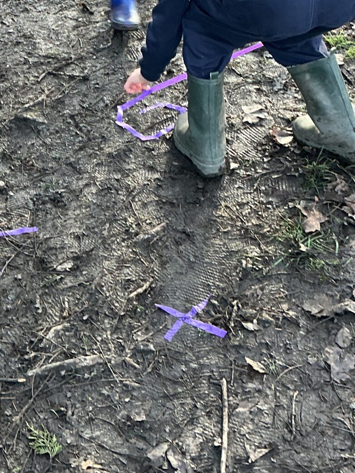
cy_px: 62
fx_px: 971
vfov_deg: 26.6
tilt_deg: -33.8
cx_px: 73
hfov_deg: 20.5
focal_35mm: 71
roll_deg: +2.9
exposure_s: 1/100
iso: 64
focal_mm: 3
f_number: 1.8
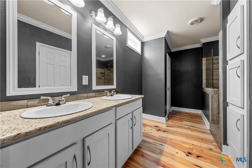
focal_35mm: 13
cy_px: 84
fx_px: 91
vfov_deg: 85.4
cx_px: 126
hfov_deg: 108.3
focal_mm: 13
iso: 320
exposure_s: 1.6
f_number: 9
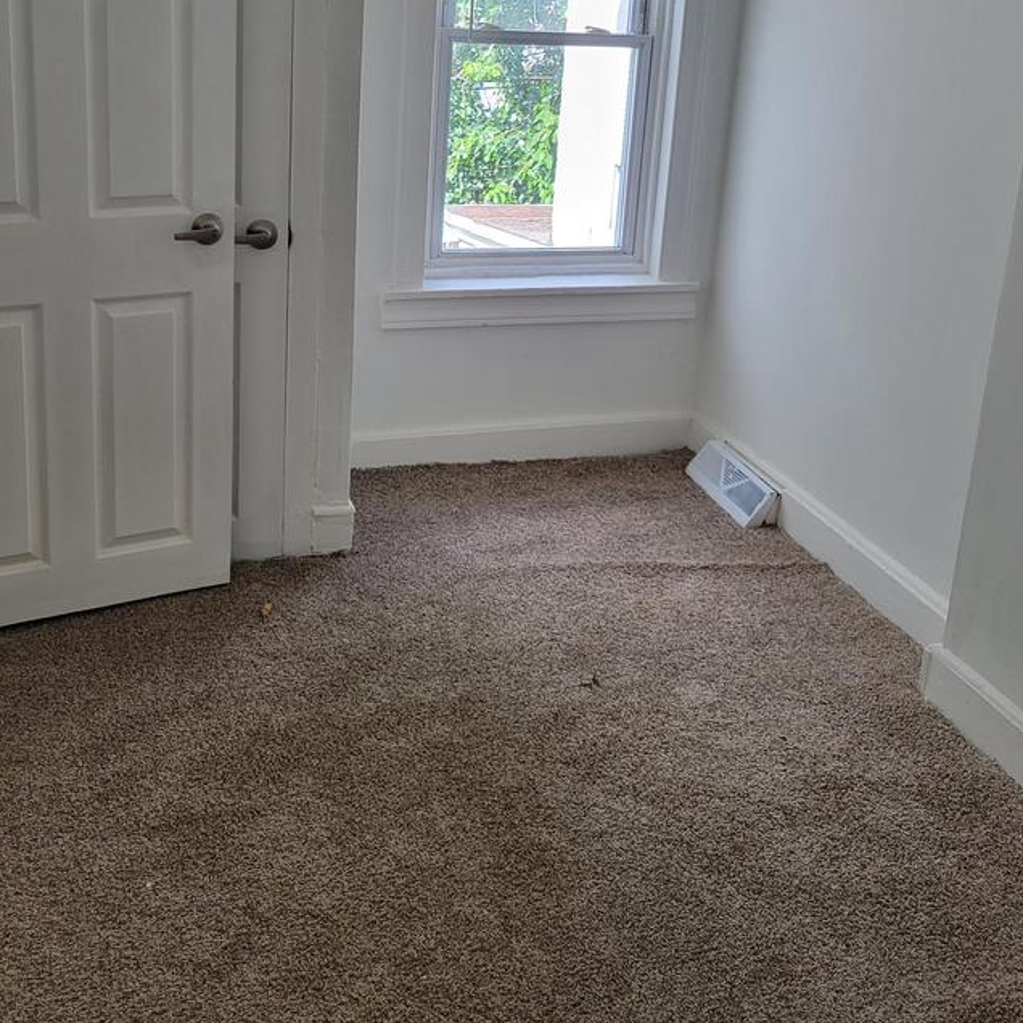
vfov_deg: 42.1
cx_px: 484
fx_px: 1304
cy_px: 314
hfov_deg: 42.8
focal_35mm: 39
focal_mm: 5.4
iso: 64
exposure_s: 1/120
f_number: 1.8
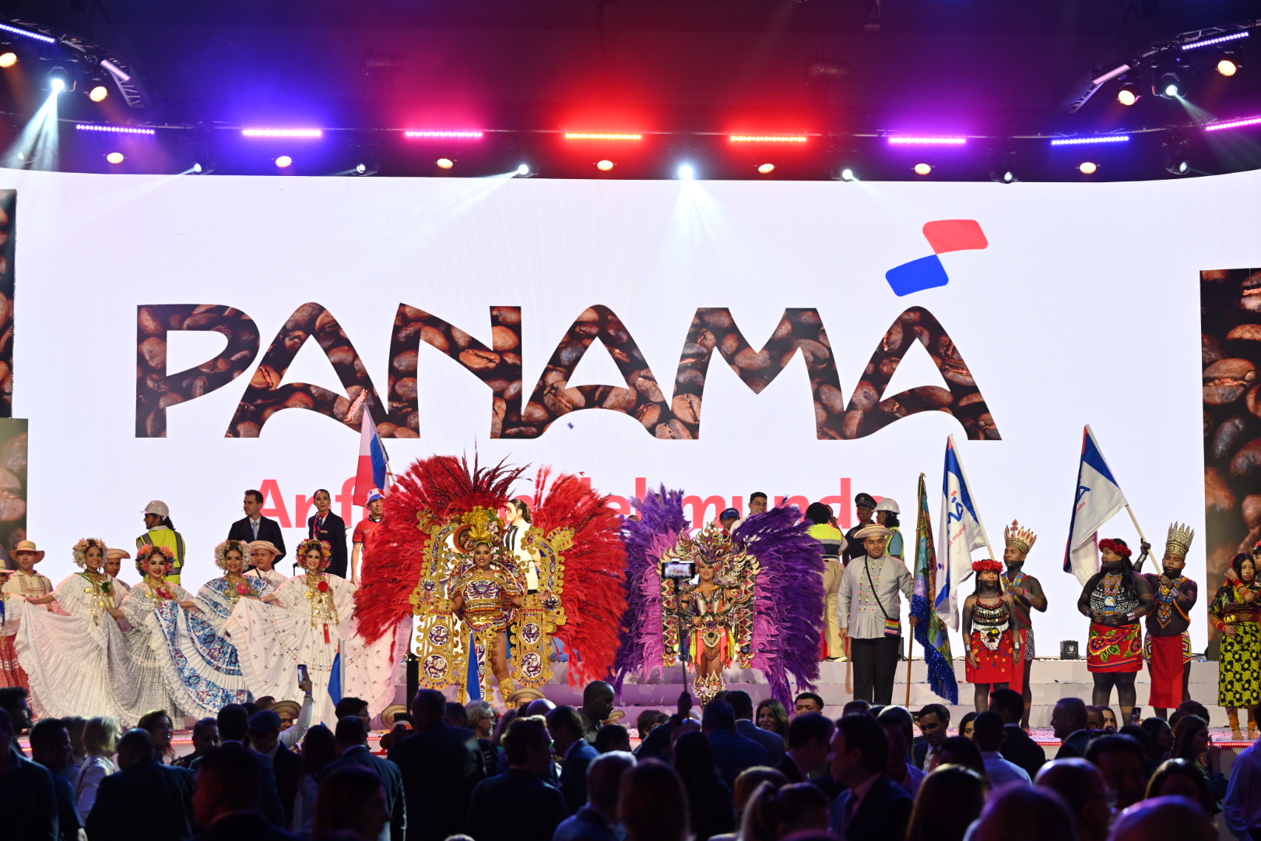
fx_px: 2452
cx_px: 630
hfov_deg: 28.8
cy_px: 420
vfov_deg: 19.5
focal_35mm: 70
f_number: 3.5
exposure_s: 1/200
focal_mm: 70
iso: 500
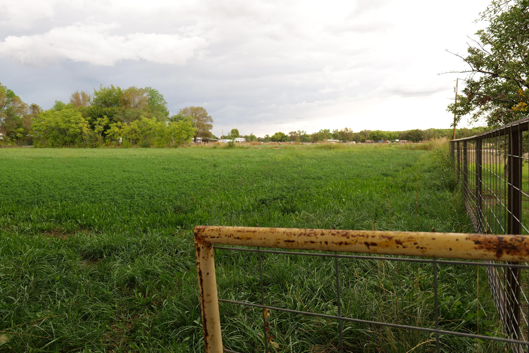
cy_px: 176
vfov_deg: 61.9
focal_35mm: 20
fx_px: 294
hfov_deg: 84.0
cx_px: 264
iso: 200
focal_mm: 20
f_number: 5.5
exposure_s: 1/100
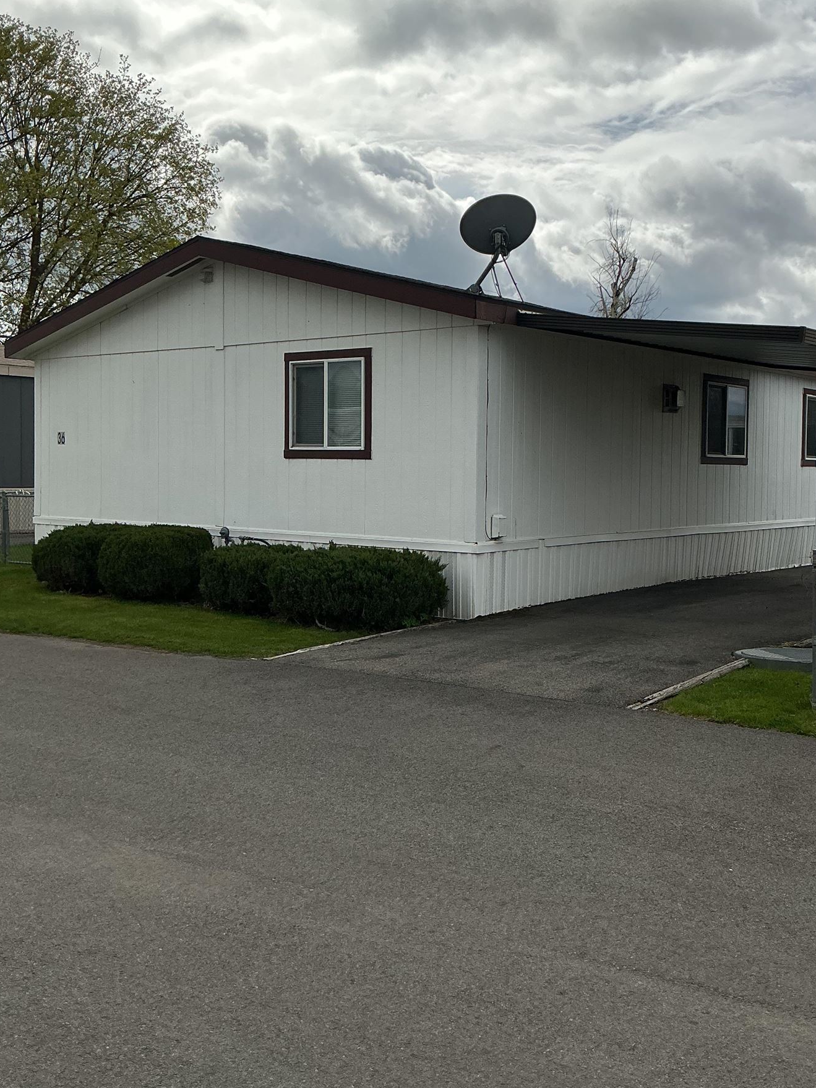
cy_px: 500
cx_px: 497
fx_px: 1194
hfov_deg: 37.6
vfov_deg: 48.9
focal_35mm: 38
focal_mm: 3
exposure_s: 1/4785
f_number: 1.8
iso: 25
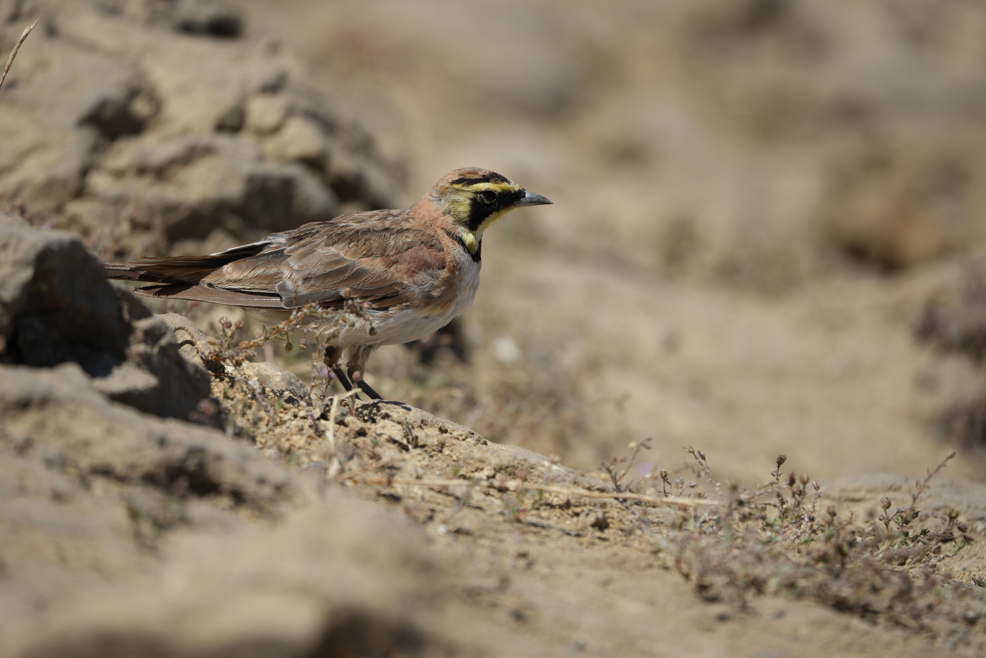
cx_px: 493
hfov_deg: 5.2
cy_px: 329
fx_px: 10955
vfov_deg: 3.4
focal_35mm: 400
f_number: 6.3
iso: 250
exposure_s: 1/1250
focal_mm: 400
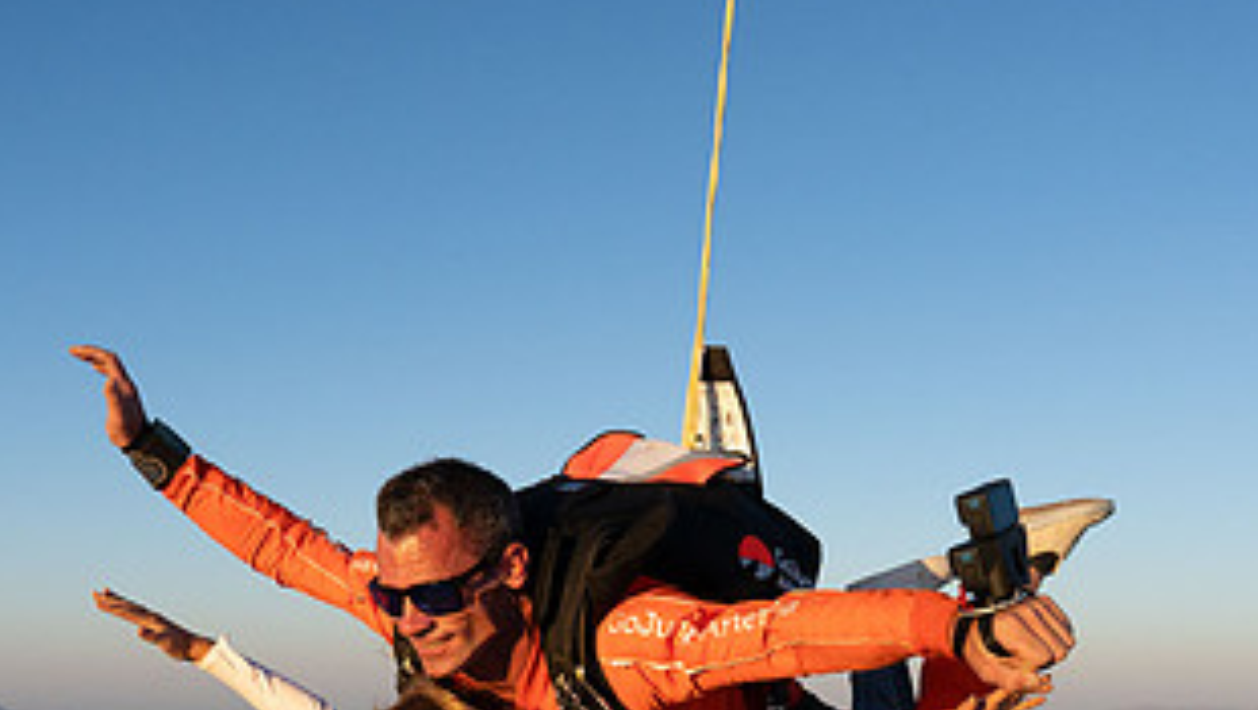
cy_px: 728
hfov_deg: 43.7
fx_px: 1569
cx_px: 641
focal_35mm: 47
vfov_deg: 24.2
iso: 1250
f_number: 7.1
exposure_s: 1/2000
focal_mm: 24
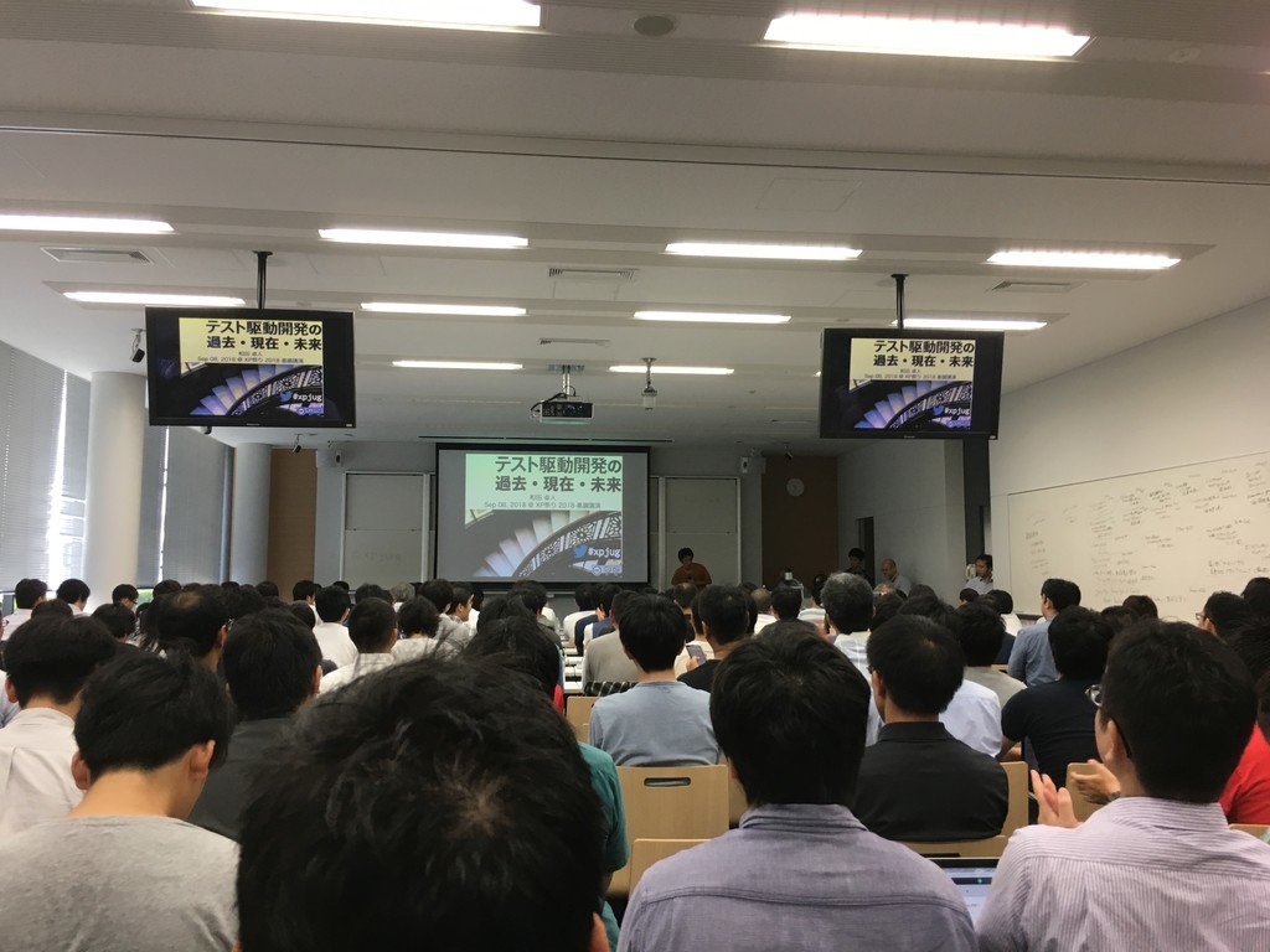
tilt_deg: +5.6
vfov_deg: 48.2
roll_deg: -0.4
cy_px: 476
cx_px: 635
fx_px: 1064
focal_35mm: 29
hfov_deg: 61.7
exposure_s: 1/30
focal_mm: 4.15
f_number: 2.2
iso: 40
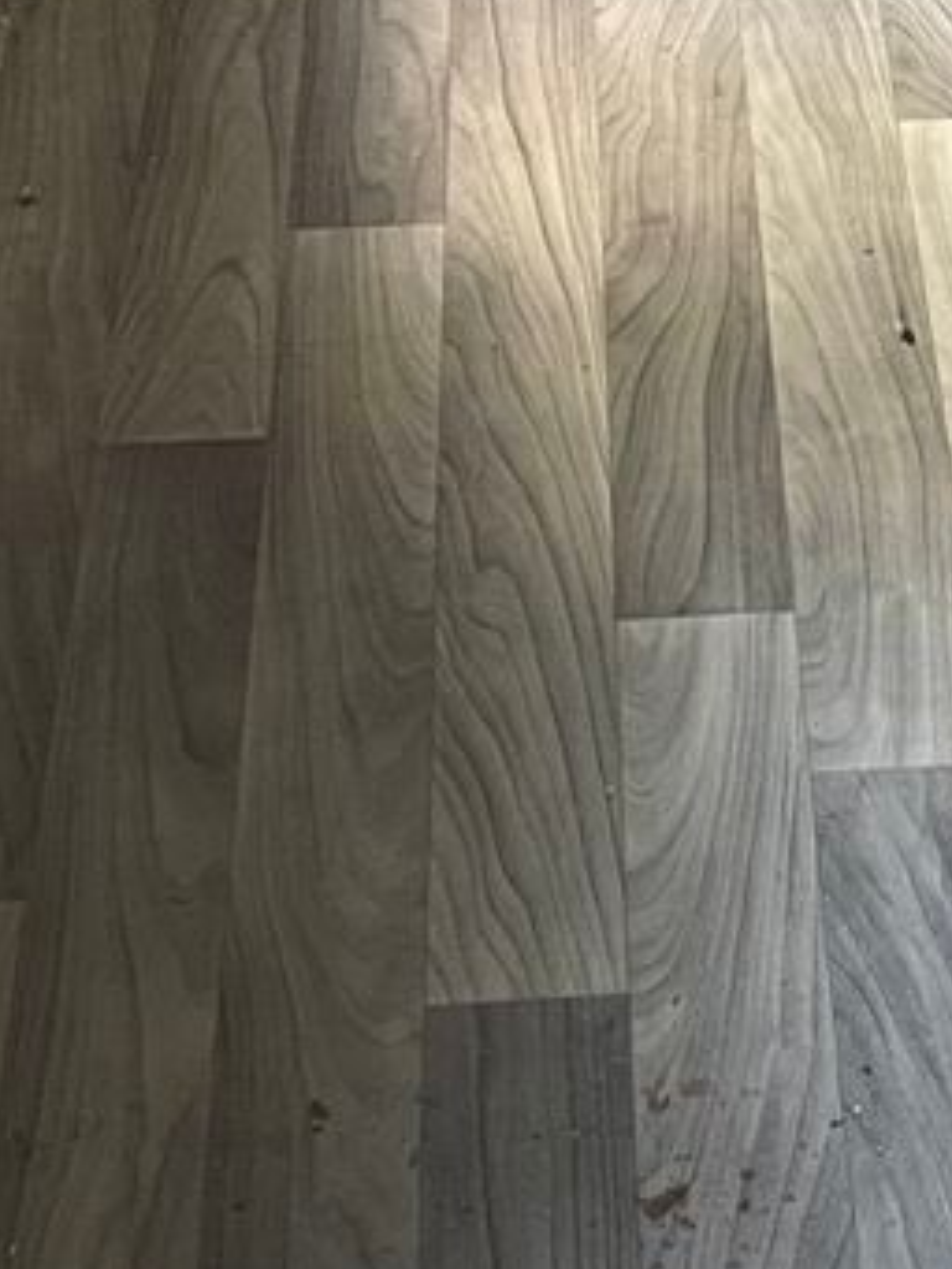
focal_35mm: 110
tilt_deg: -9.9
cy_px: -1489
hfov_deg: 13.1
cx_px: 1125
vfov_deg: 14.1
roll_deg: -2.5
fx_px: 4031
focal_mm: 5.1
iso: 250
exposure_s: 1/60
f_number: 1.6
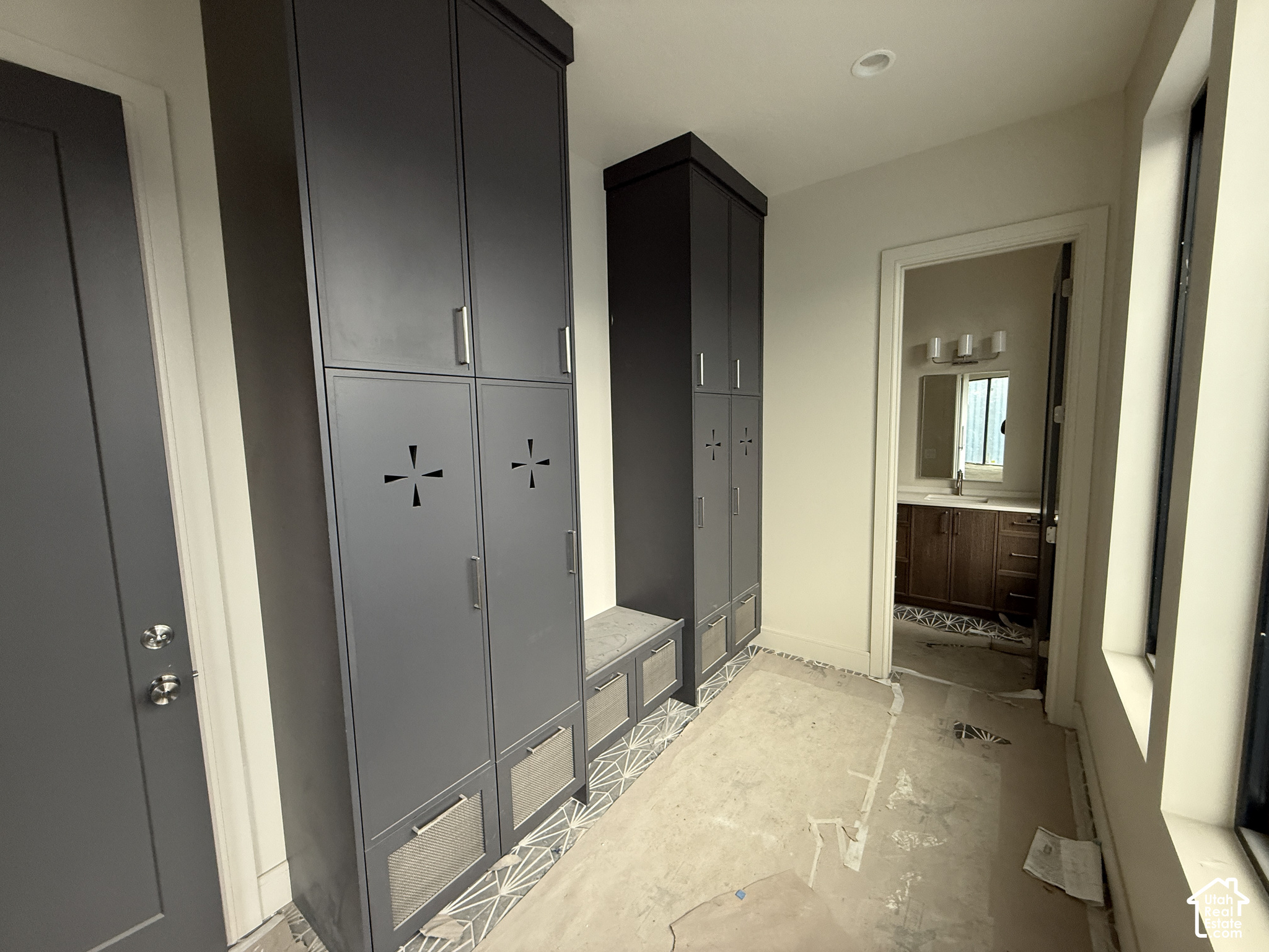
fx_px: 513
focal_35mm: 14
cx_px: 634
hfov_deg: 102.1
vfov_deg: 85.7
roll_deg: +1.4
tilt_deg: -6.2
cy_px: 476
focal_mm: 2.22
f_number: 2.2
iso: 250
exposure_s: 1/99
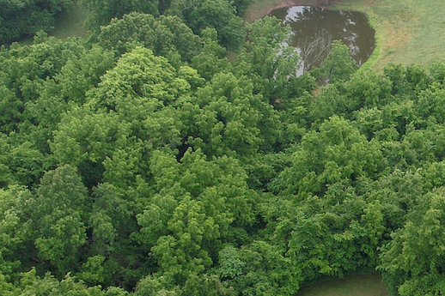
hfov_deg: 18.5
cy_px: 323
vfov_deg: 13.2
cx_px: 590
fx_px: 1260
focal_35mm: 102
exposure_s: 1/160
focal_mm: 8.38
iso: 100
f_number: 2.8
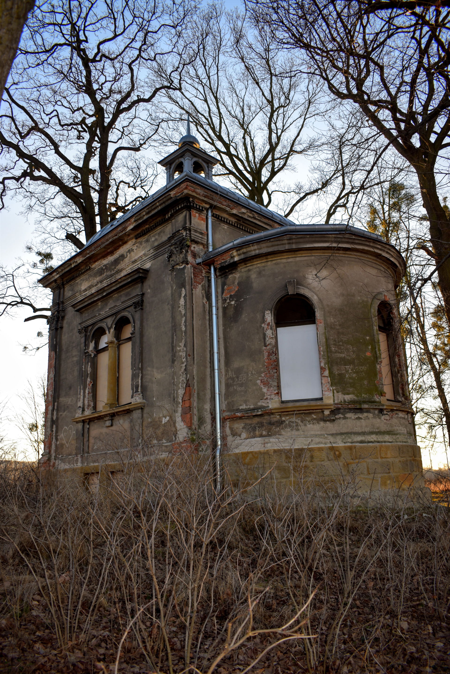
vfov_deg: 67.4
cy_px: 337
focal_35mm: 27
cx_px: 225
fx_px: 506
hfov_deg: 47.9
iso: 100
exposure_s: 1/200
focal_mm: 18
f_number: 4
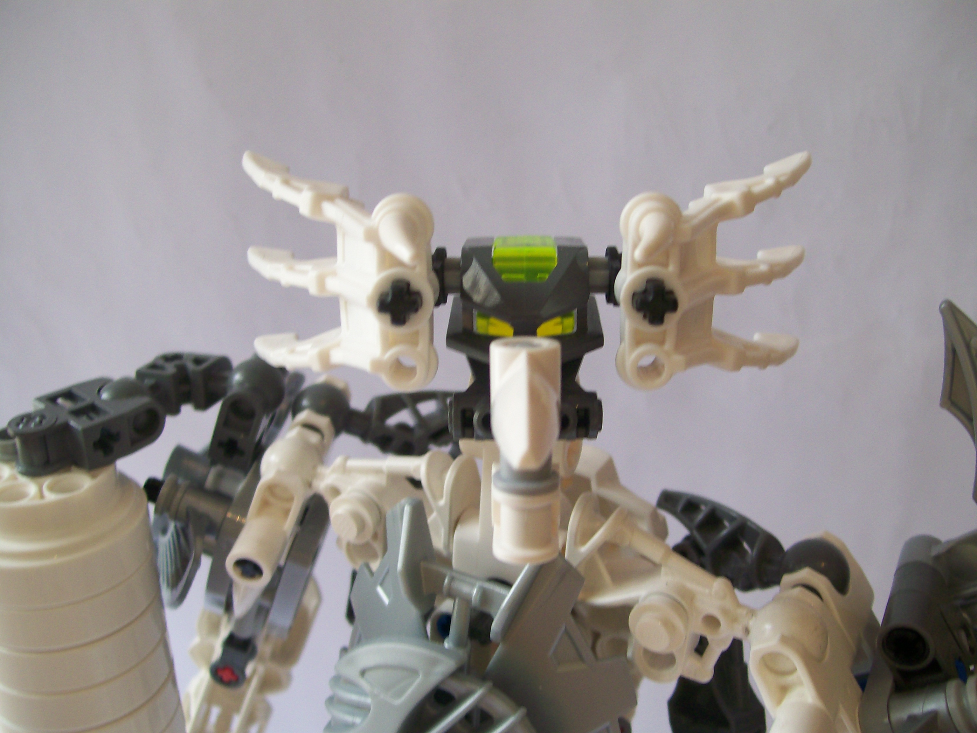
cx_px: 488
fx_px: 1016
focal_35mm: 36
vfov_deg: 39.7
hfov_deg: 51.4
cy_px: 366
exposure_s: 1/36.2
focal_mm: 6
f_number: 2.7
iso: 80
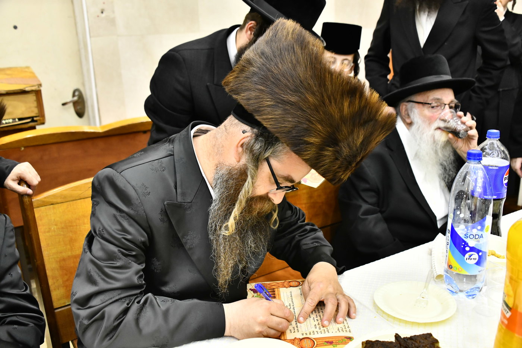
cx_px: 261
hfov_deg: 55.8
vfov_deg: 38.9
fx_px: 493
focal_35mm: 34
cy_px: 174
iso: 2500
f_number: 5.6
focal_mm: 34
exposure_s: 1/200
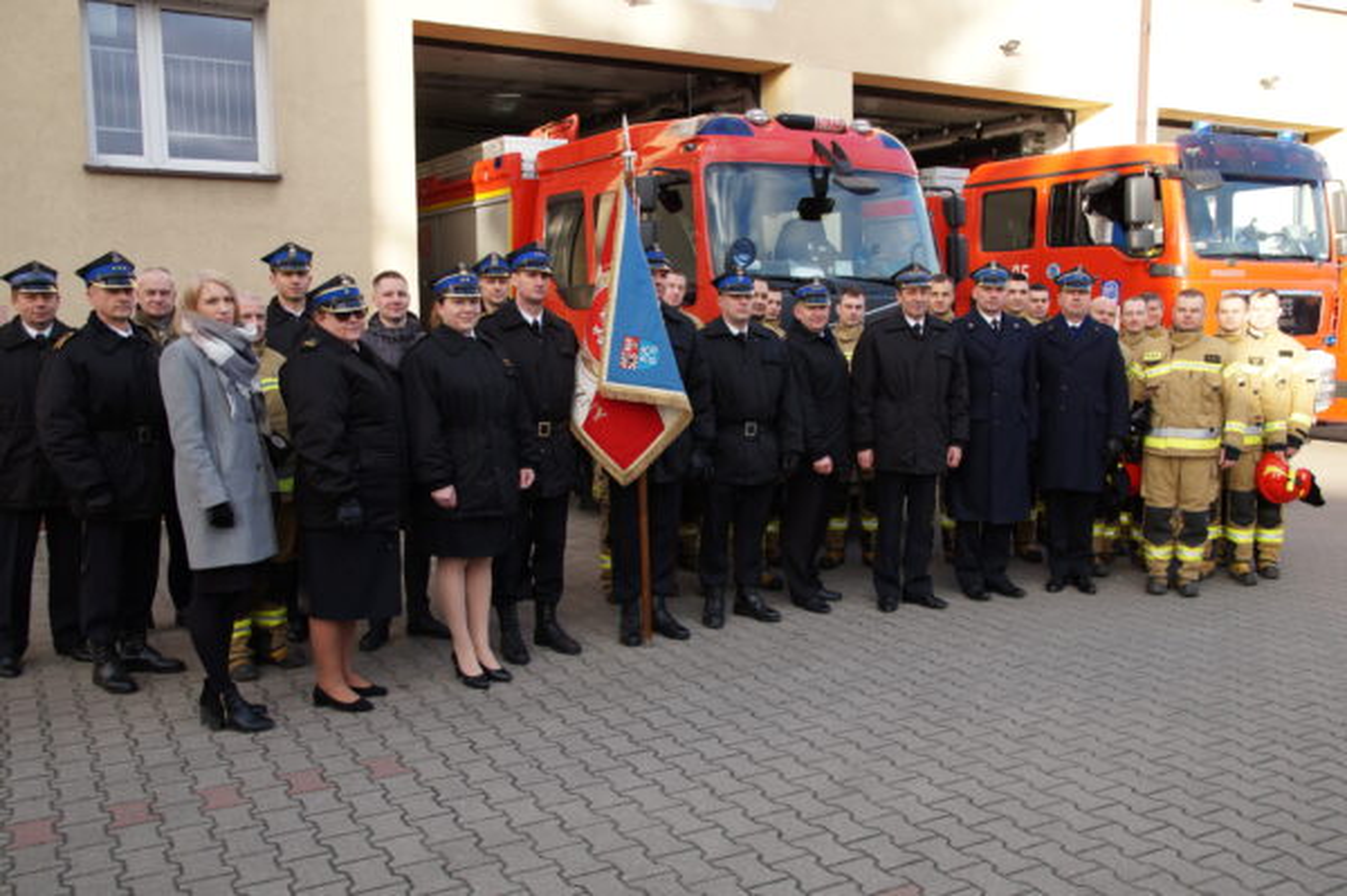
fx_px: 1234
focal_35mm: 33
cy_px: 448
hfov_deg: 57.3
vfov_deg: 39.9
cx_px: 674
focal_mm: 22
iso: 100
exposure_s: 1/100
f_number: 5
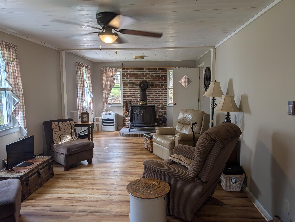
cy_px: 111
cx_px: 148
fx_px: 205
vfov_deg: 56.9
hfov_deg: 71.5
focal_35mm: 24
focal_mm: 6.9
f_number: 1.68
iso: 29
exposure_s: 1/213
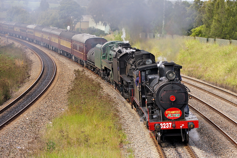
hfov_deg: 14.1
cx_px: 132
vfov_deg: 9.4
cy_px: 72
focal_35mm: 146
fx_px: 961
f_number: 5.6
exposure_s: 1/400
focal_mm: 78
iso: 200
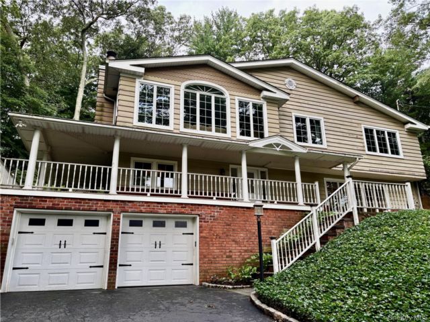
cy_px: 161
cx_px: 215
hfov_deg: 67.3
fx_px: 323
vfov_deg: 53.1
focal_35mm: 26
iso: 40
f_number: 1.6
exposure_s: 1/232
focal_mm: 5.96
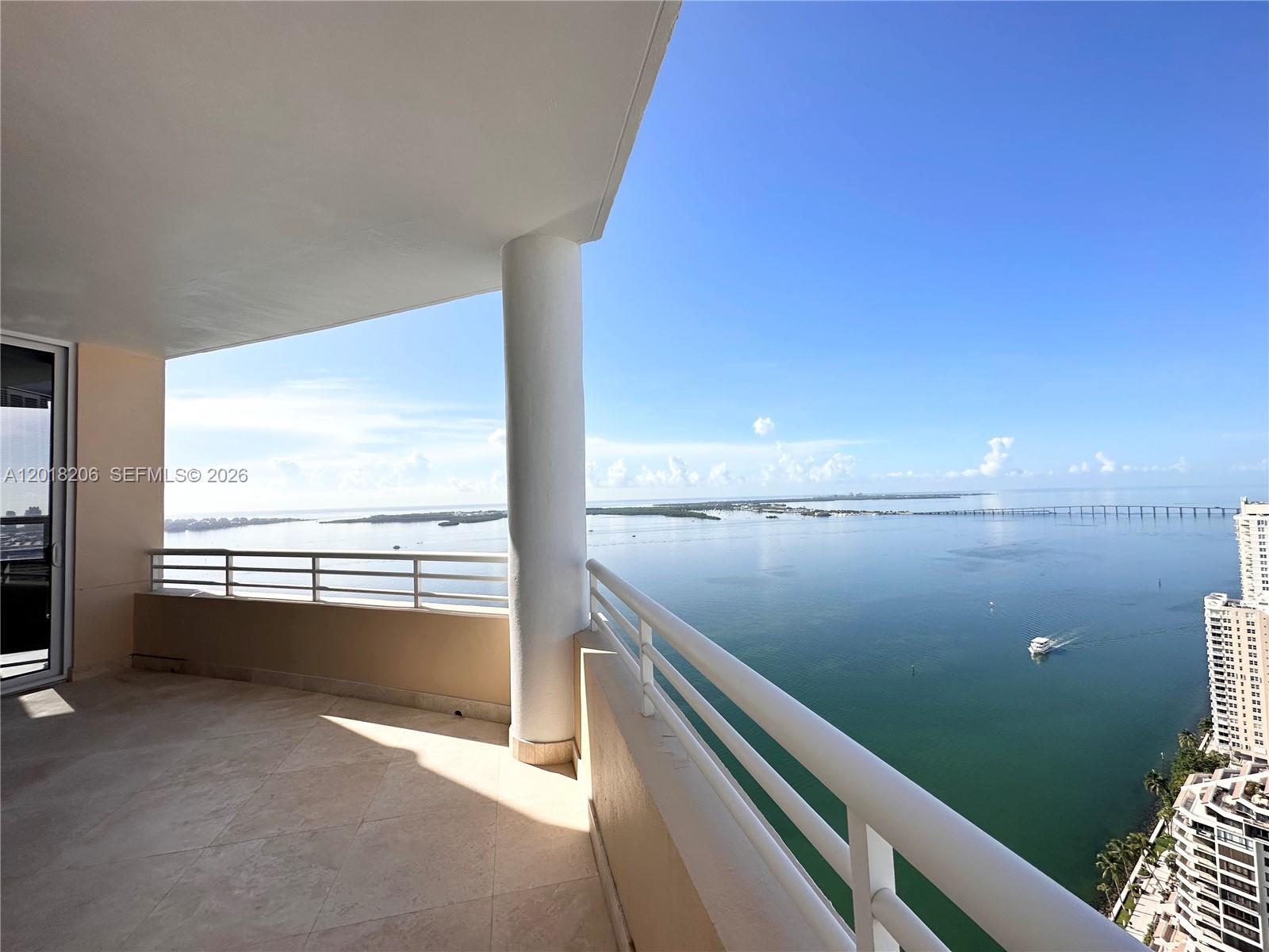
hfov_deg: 102.1
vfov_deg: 85.7
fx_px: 513
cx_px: 634
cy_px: 476
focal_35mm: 14
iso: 50
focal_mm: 2.22
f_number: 2.2
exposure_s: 1/4132
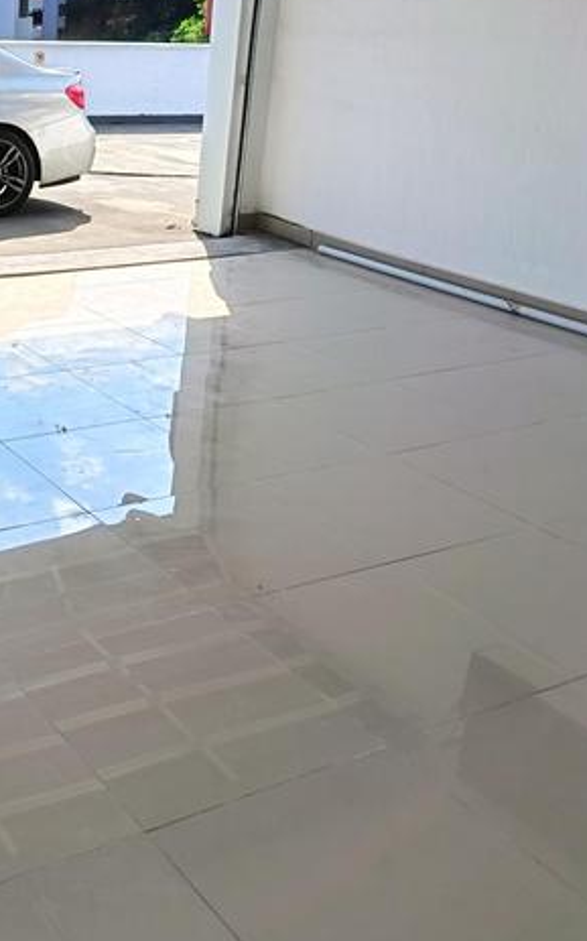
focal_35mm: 44
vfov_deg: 44.7
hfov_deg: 27.7
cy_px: 327
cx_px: 20
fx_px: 1127
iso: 211
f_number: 1.75
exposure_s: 1/600
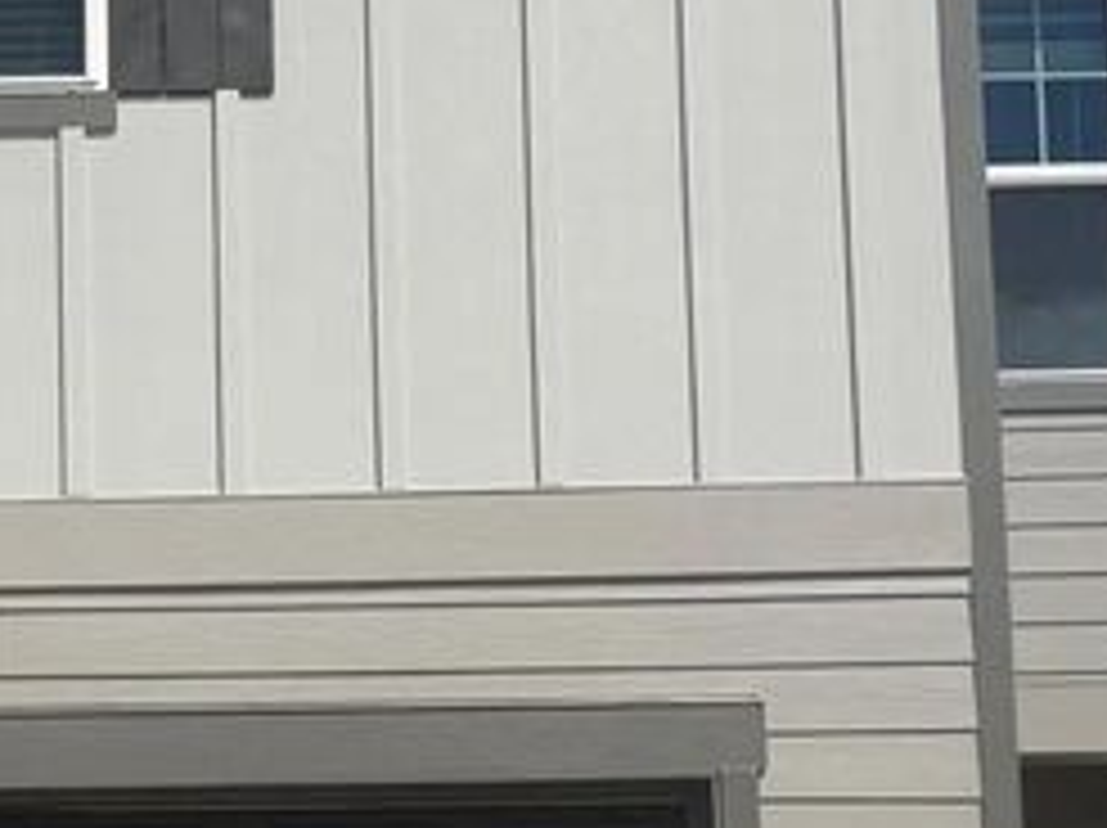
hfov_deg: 18.9
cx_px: -86
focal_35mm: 100
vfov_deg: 14.5
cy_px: 819
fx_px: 3195
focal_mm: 6.76
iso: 80
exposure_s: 1/10309
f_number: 1.78
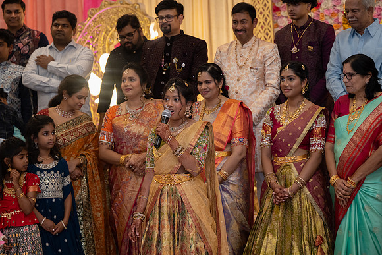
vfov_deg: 15.2
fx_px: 955
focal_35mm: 90
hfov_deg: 22.6
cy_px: 128
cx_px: 191
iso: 1000
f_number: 3.5
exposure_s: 1/160
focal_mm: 90
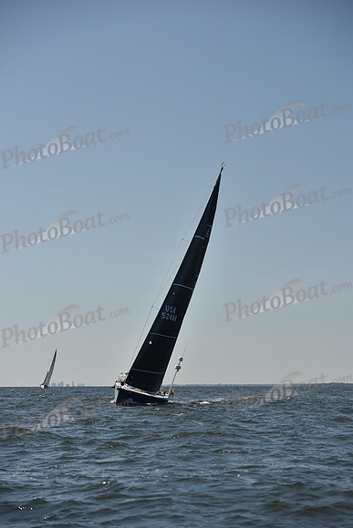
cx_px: 176
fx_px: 1440
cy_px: 264
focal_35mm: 98
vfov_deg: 20.8
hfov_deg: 14.0
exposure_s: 1/1600
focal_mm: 98
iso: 250
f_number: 4
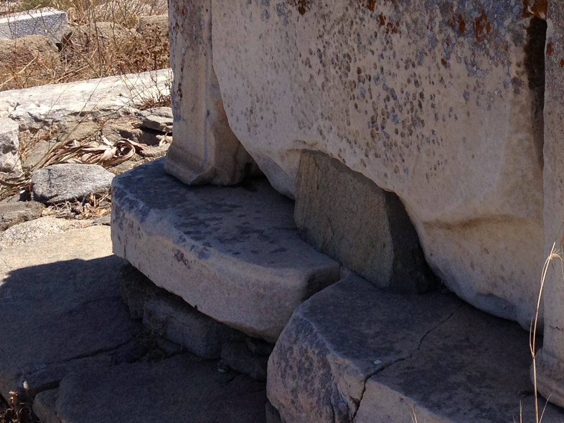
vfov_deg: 15.7
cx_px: 508
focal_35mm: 93
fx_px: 1515
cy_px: 38
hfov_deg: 20.7
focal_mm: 4.28
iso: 50
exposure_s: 1/1842
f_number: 2.4
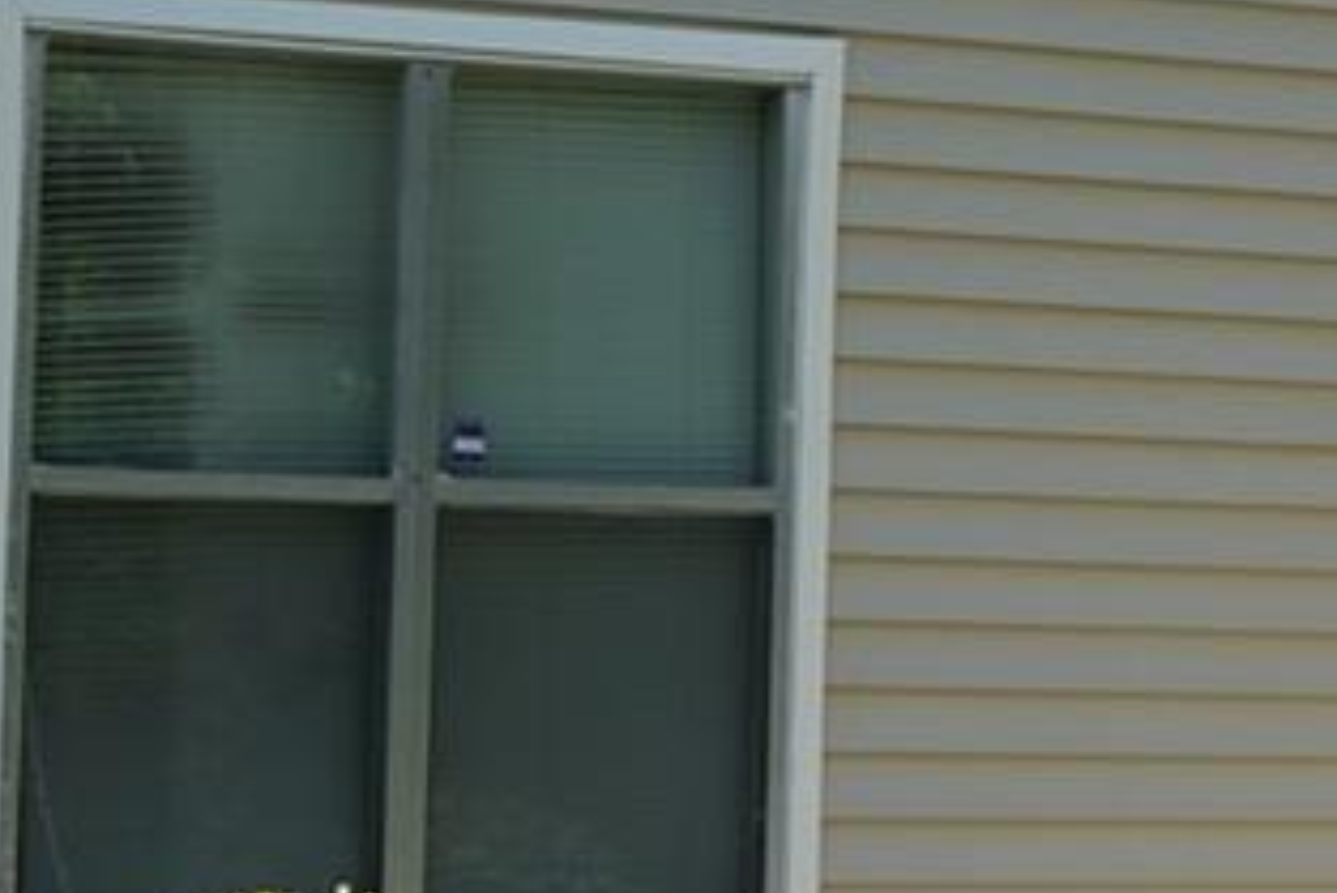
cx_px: 2307
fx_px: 8917
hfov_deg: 8.3
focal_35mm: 240
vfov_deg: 5.7
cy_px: 56
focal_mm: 47
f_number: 11
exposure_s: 1/125
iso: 100
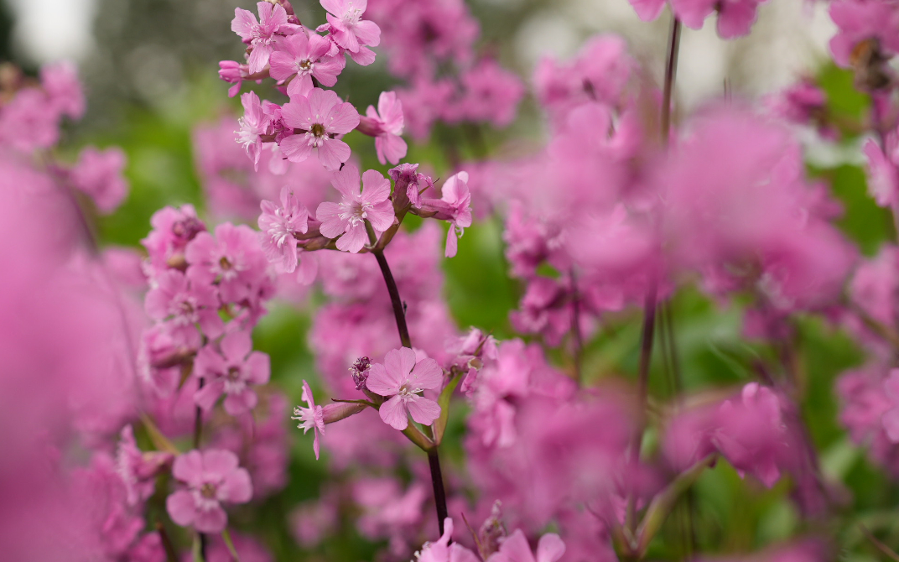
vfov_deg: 20.0
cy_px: 273
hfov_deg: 31.5
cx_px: 420
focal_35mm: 65
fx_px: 1593
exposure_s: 1/400
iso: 200
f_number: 4.5
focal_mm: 57
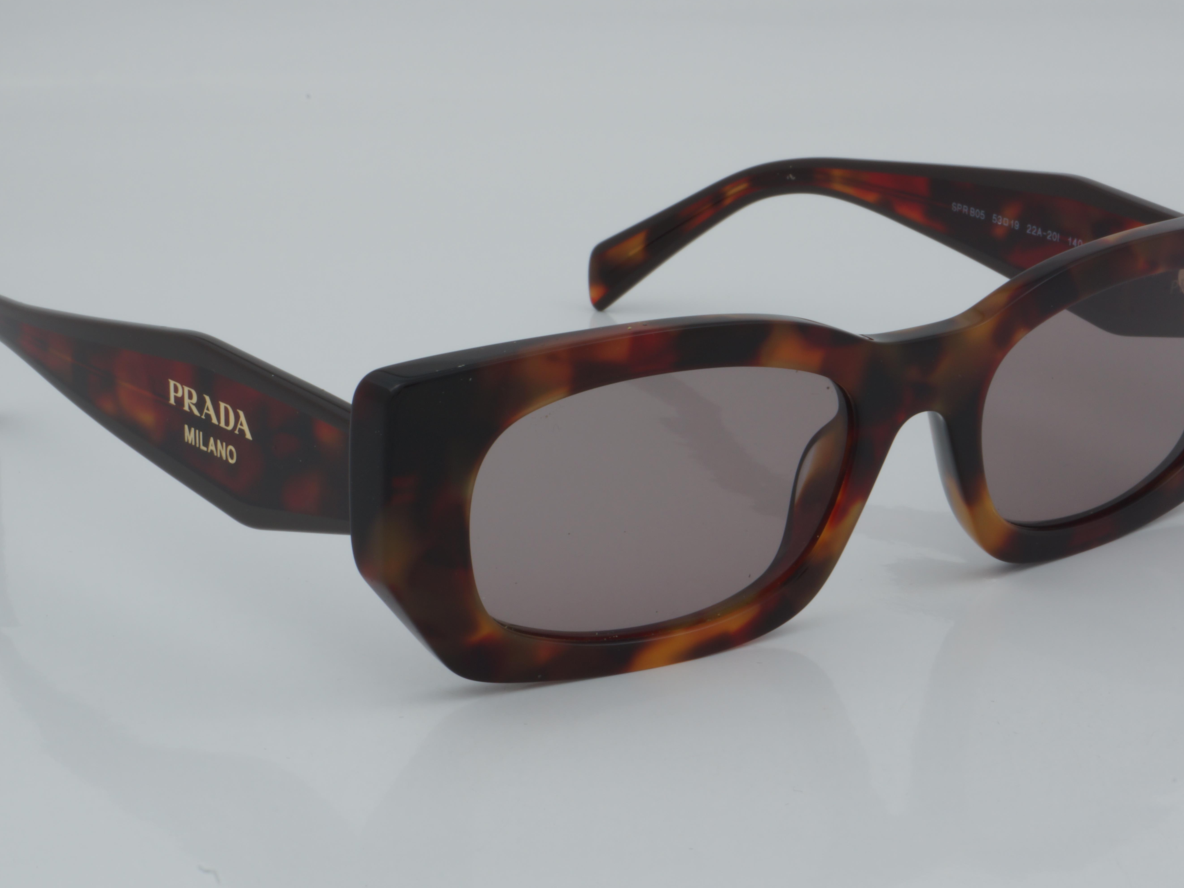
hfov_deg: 23.8
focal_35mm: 82
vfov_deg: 18.0
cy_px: 439
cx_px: 633
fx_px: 2805
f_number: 32
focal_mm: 50
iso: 100
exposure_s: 1/4
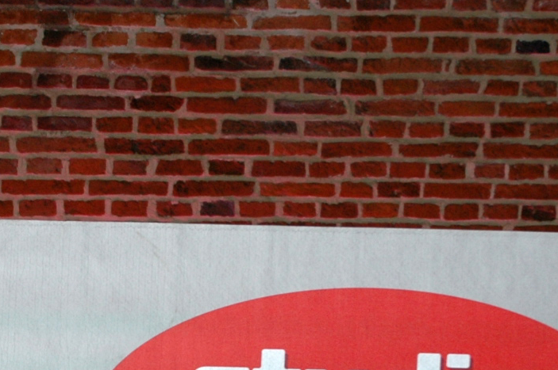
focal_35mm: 139
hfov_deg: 14.6
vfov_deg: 9.7
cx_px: -2
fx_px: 2146
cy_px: 451
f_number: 5
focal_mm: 29
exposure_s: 1/60
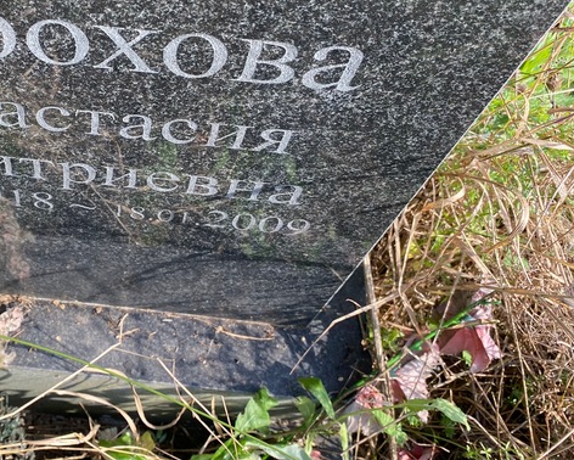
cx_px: 107
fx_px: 731
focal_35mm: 43
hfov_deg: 40.9
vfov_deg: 34.6
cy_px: 151
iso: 32
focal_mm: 4.25
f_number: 1.8
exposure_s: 1/429
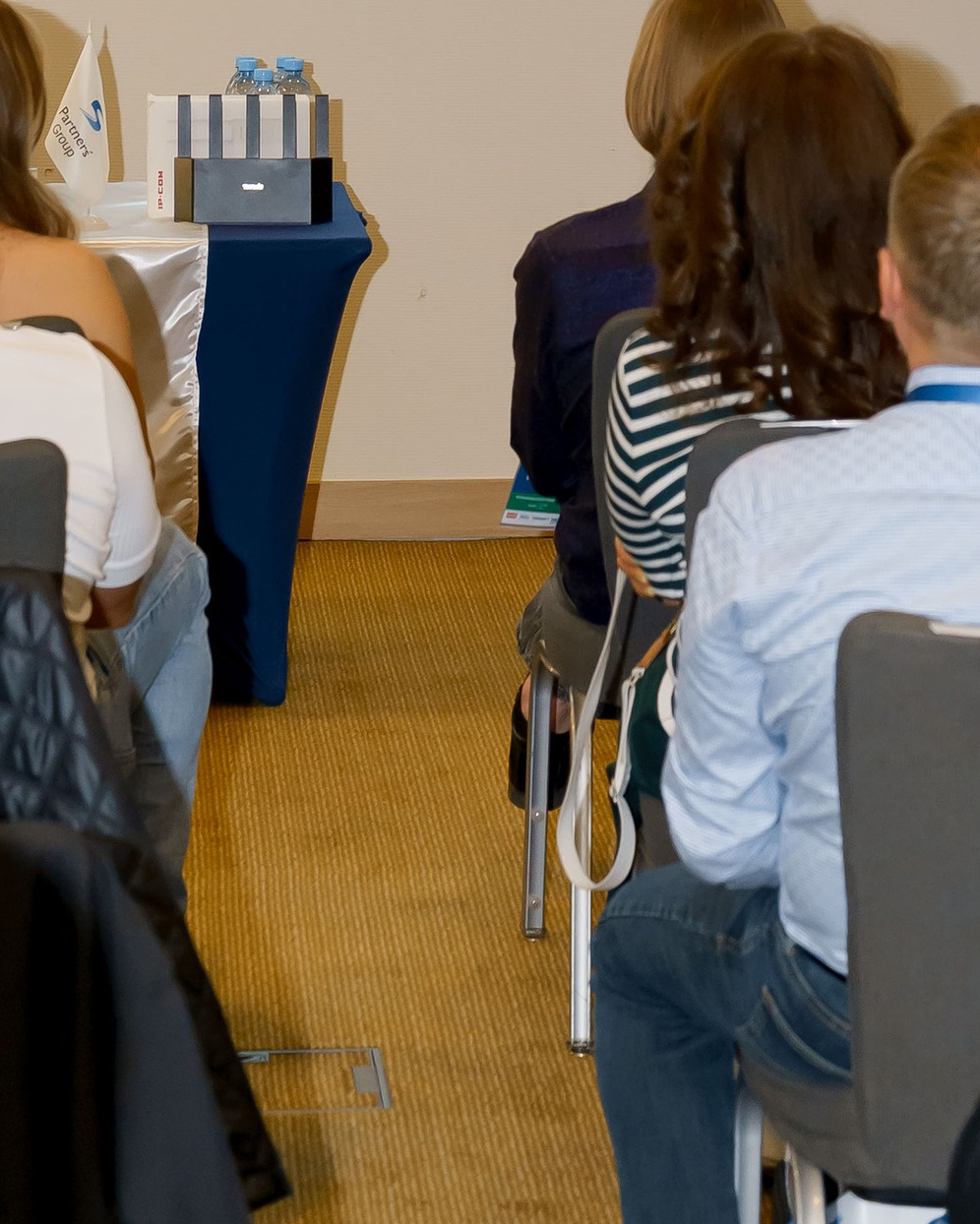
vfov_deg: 13.2
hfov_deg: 11.1
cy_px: -538
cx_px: 377
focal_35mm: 139
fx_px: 5037
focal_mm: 48
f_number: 4.5
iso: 1600
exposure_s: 1/125
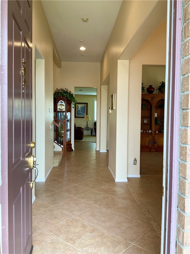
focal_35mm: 29
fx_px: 212
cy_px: 127
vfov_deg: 61.7
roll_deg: -1.1
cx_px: 95
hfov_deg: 48.2
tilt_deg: -2.5
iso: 40
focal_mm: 3
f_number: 1.8
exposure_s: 1/60
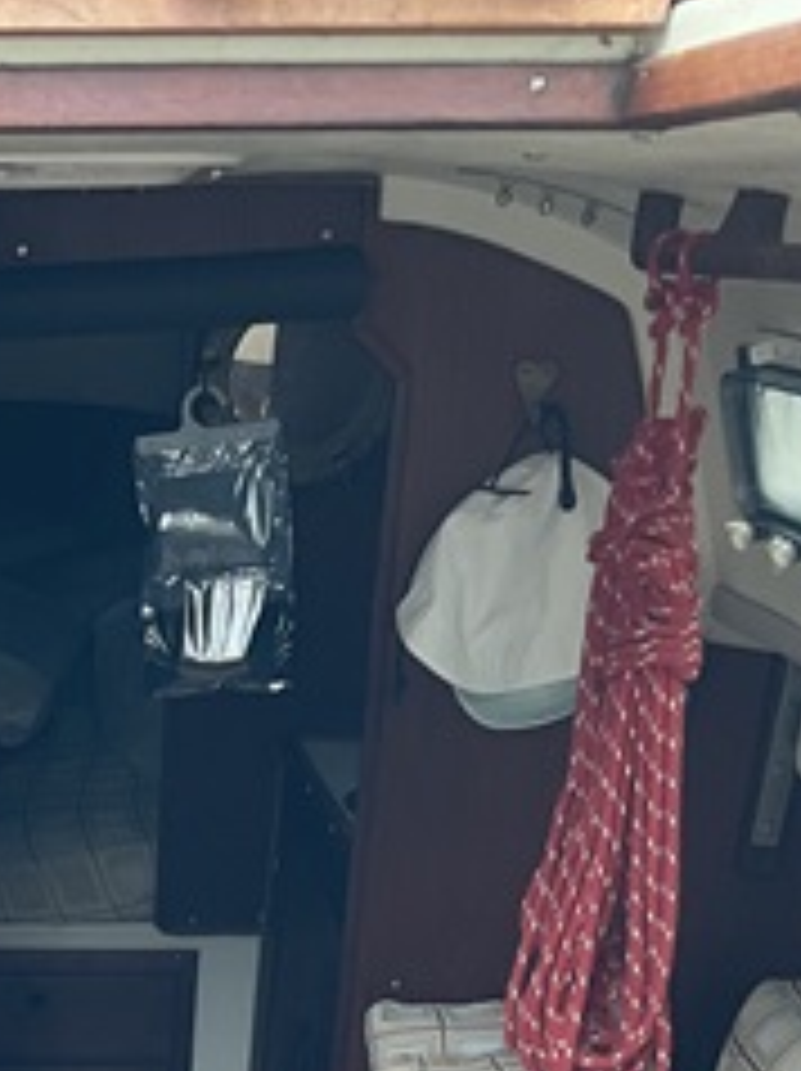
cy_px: 1354
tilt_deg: -23.9
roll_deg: +0.2
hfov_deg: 18.2
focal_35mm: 78
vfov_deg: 22.6
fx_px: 2411
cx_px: -72
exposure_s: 1/120
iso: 40
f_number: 1.8
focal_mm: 3
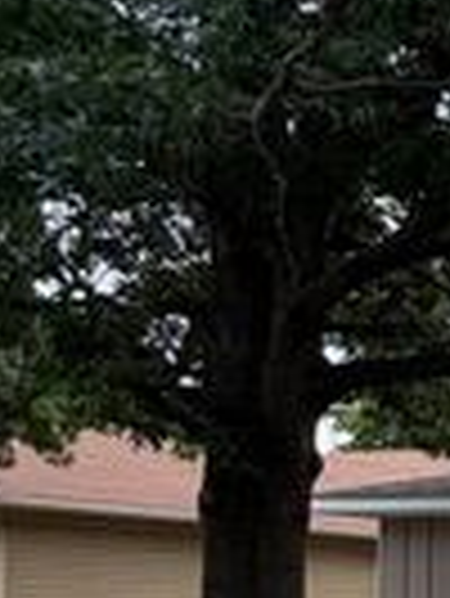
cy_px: 636
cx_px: 1017
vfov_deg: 25.9
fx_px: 1211
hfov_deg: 14.9
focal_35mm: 70
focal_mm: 2.22
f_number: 2.2
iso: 40
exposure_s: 1/502
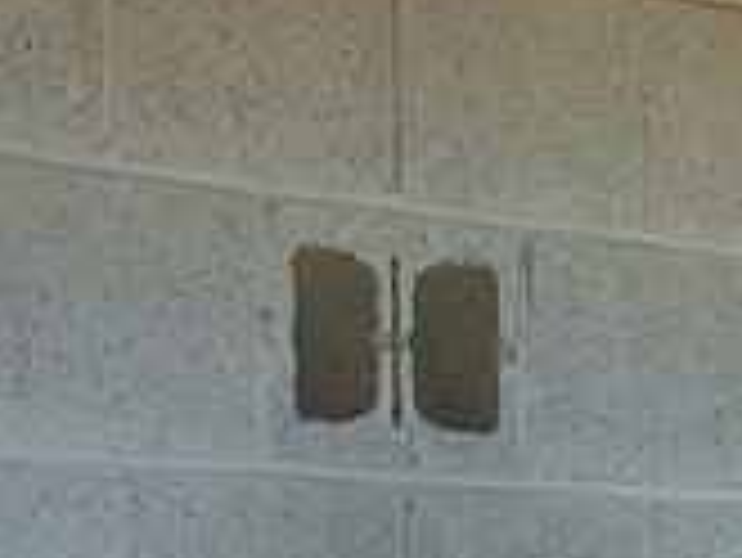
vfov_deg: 4.2
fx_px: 7594
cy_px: 740
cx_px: 1300
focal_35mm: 354
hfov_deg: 5.5
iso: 100
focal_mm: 70
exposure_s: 1/320
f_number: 2.8
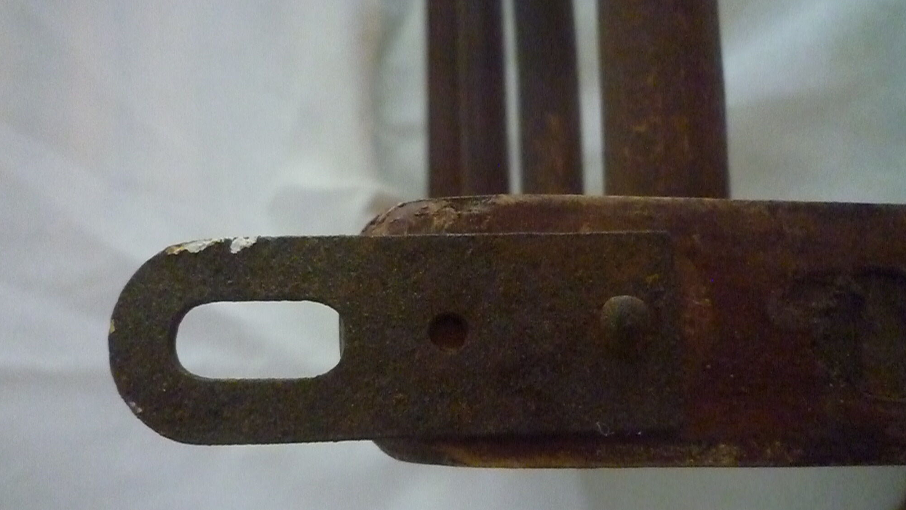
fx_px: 673
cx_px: 443
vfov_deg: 41.1
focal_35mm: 28
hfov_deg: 67.9
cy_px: 331
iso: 1600
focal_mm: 4.4
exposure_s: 1/30
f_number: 2.8
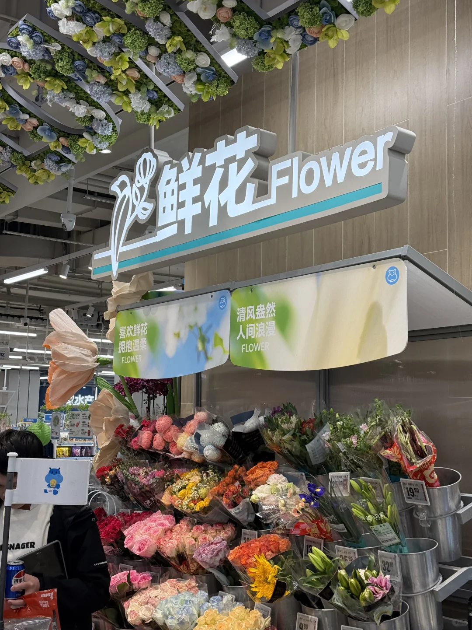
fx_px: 873
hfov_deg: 30.3
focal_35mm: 48
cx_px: 236
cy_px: 315
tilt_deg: +4.4
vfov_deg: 39.7
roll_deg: +0.4
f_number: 1.78
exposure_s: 1/247
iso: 80
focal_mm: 6.76
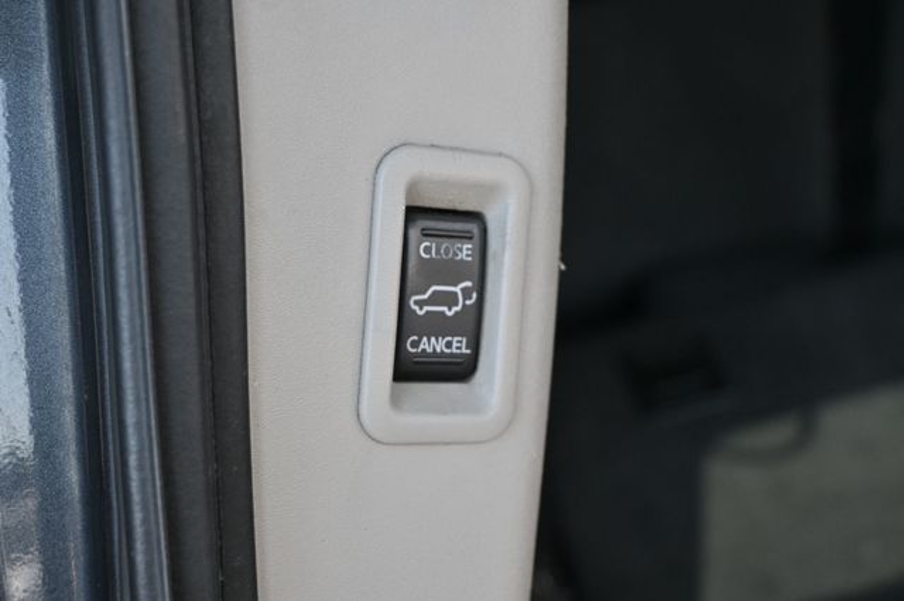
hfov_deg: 40.0
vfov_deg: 27.2
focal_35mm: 50
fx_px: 1242
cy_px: 300
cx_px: 452
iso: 400
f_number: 5
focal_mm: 33
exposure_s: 1/250
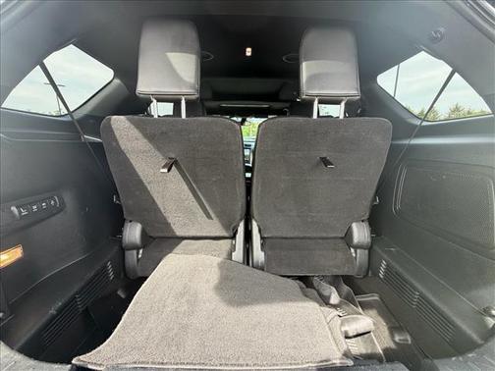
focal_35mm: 14
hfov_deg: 102.1
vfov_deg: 85.7
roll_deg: +1.0
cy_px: 186
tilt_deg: -13.6
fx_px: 200
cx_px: 248
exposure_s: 1/121
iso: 100
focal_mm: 2.22
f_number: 2.2
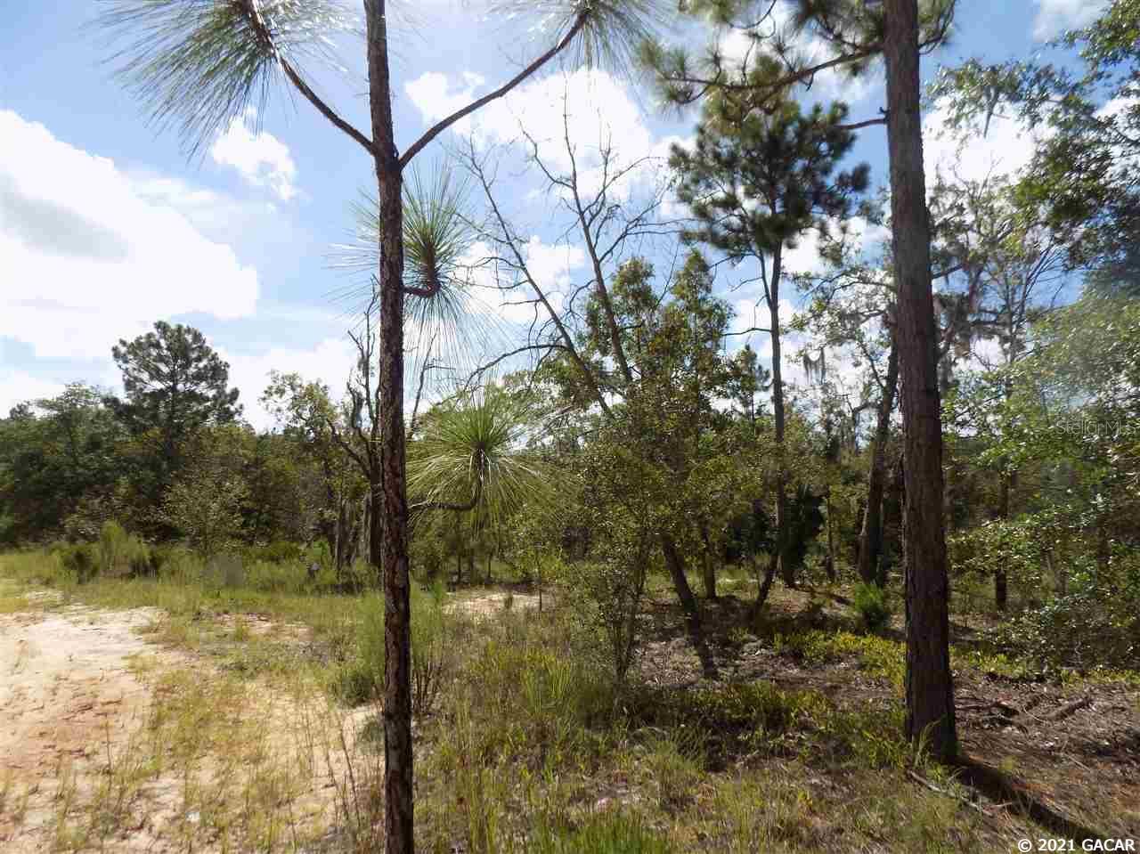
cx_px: 570
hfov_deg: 73.9
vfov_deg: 58.8
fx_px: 757
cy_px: 427
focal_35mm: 23
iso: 80
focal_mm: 4
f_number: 3.1
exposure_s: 1/1500
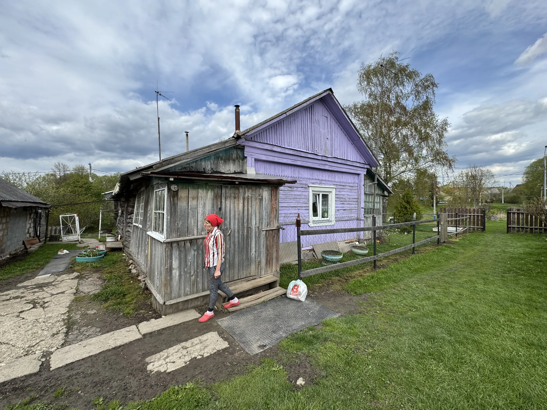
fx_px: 221
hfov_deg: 102.1
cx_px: 274
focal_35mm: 14
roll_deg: +0.9
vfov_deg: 85.7
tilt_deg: -1.2
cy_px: 205
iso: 50
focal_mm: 2.22
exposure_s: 1/1256
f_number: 2.2
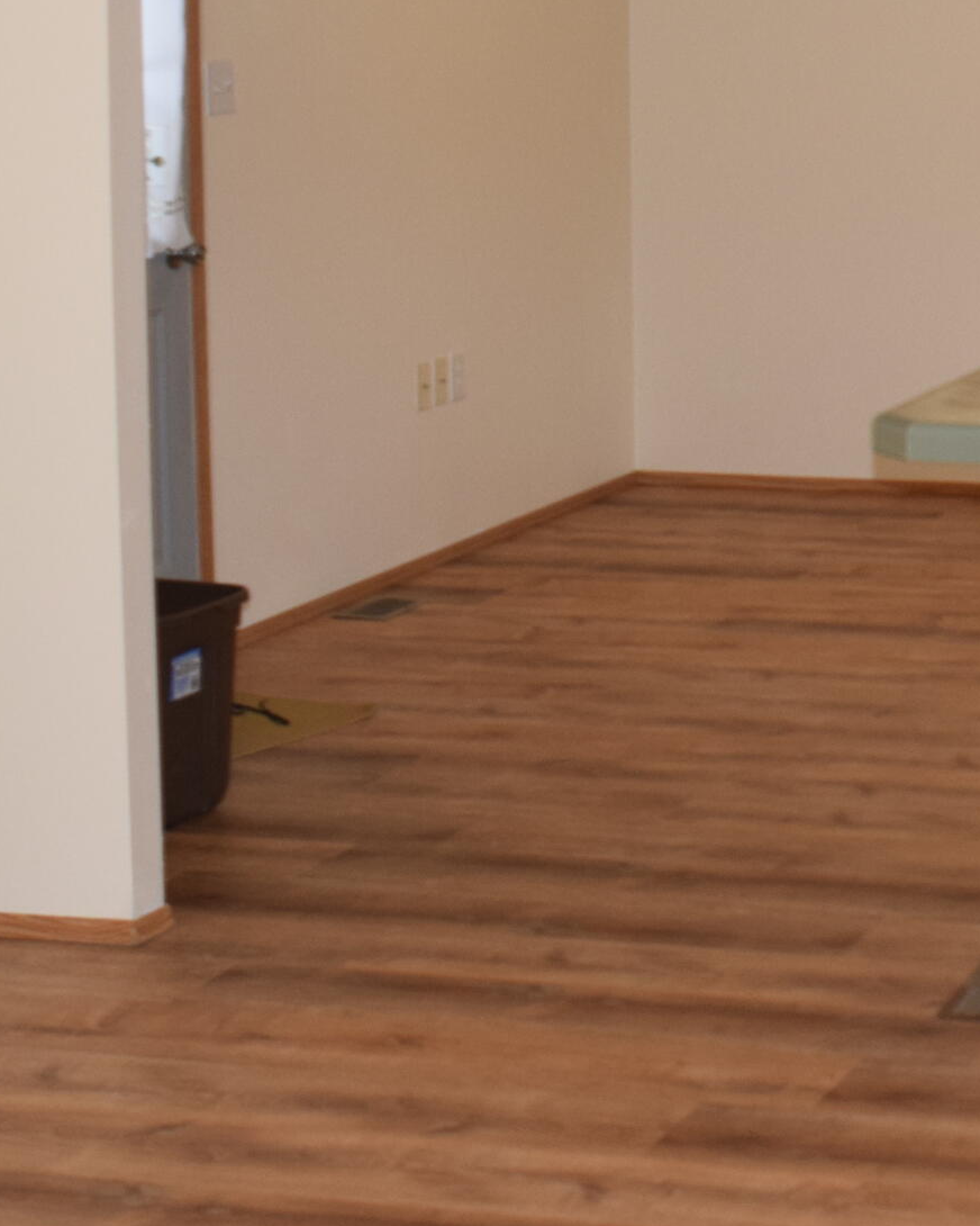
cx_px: 1277
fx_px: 3372
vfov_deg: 20.3
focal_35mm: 93
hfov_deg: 15.7
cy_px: 186
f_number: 4.5
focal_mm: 24
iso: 800
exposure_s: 1/100
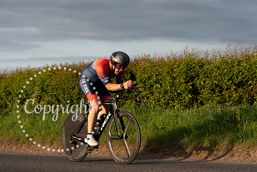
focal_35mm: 98
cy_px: 79
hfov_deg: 20.7
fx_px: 702
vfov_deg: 13.9
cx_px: 139
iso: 200
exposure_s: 1/1000
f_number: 4
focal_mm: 91
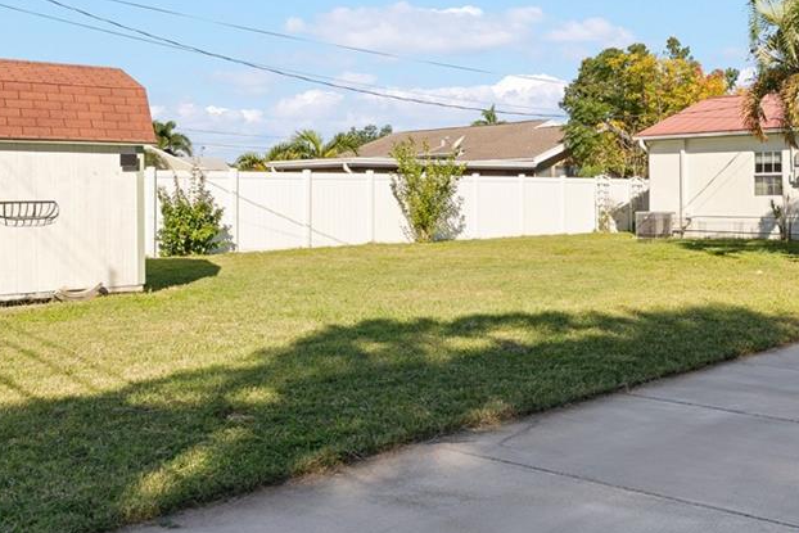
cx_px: 460
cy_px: 204
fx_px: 799
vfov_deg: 36.7
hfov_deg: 52.9
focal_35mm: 36
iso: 100
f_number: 11
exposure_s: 1/125
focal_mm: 14
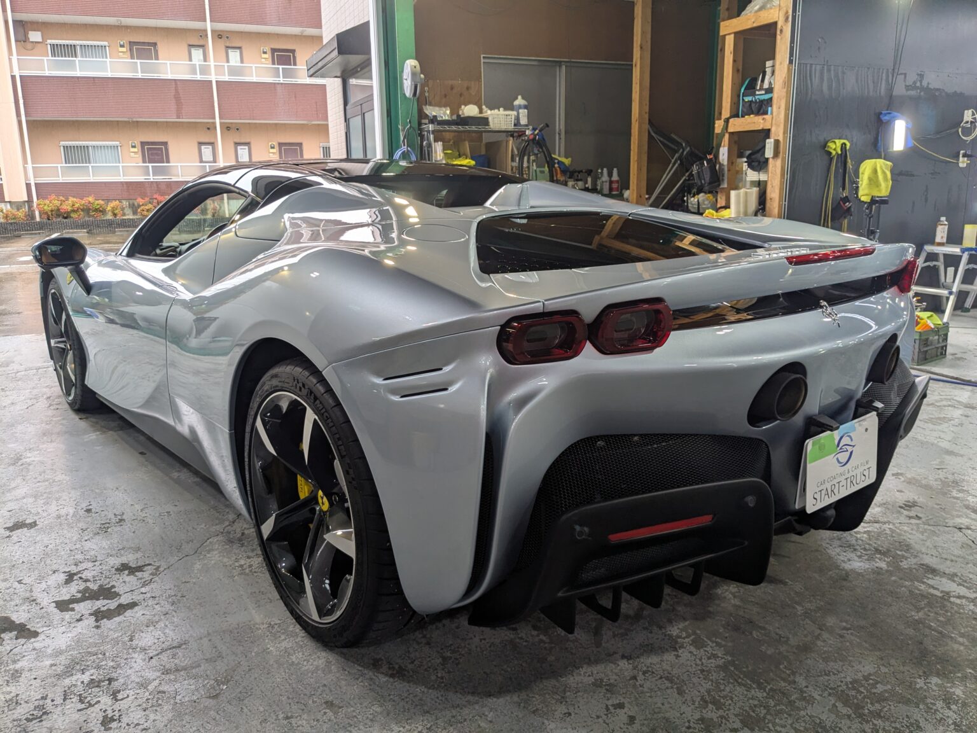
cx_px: 488
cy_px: 366
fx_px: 762
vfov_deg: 51.4
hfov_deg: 65.3
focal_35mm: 27
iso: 46
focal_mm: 4.38
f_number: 1.73
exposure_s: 1/135
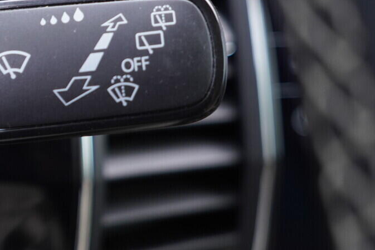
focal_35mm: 77
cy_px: 63
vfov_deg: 17.6
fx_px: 802
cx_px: 0
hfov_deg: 25.1
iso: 400
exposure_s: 1/40
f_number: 2.8
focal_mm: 24
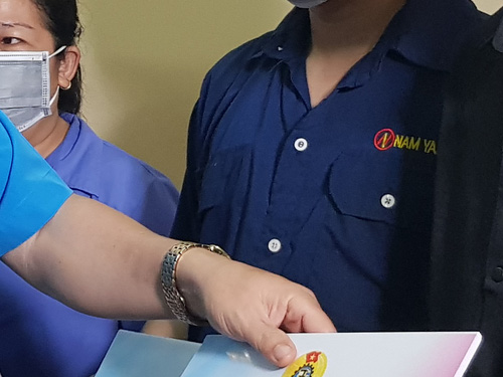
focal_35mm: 104
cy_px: 127
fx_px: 1511
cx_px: 56
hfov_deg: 18.6
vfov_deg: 14.2
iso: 250
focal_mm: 4.3
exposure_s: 1/100
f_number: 1.7
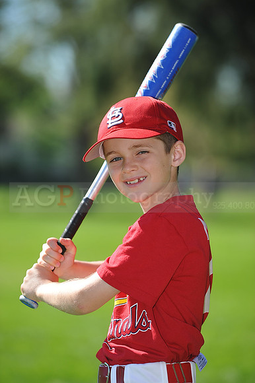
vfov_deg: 10.3
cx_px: 128
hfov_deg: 6.9
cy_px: 192
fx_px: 2127
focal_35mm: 200
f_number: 4.5
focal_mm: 200
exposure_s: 1/800
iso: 200
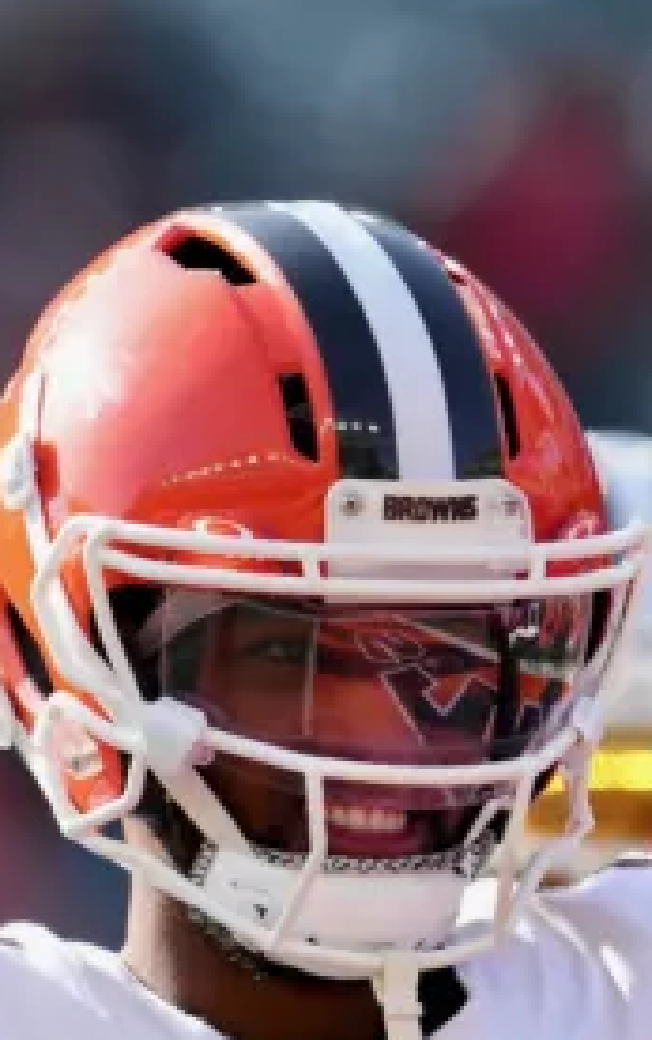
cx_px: 399
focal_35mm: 1661
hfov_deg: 0.8
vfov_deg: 1.3
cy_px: 863
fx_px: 47125
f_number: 3.5
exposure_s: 1/3200
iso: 640
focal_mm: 400
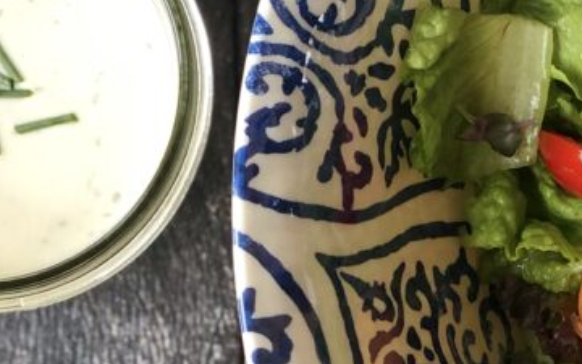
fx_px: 2490
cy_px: 10
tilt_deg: -78.0
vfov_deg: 8.3
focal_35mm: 157
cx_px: 464
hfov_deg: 13.3
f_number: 2.4
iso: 40
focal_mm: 6
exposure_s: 1/60
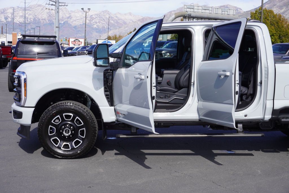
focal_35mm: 52
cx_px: 144
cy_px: 96
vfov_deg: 25.8
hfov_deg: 37.8
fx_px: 422
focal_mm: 35
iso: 100
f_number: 11
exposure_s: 1/125
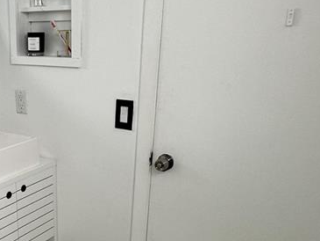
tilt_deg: -20.0
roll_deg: +1.6
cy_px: 178
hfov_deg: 38.3
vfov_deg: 31.0
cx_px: 31
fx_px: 425
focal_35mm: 46
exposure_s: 1/99
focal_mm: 2.22
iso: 80
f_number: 2.2
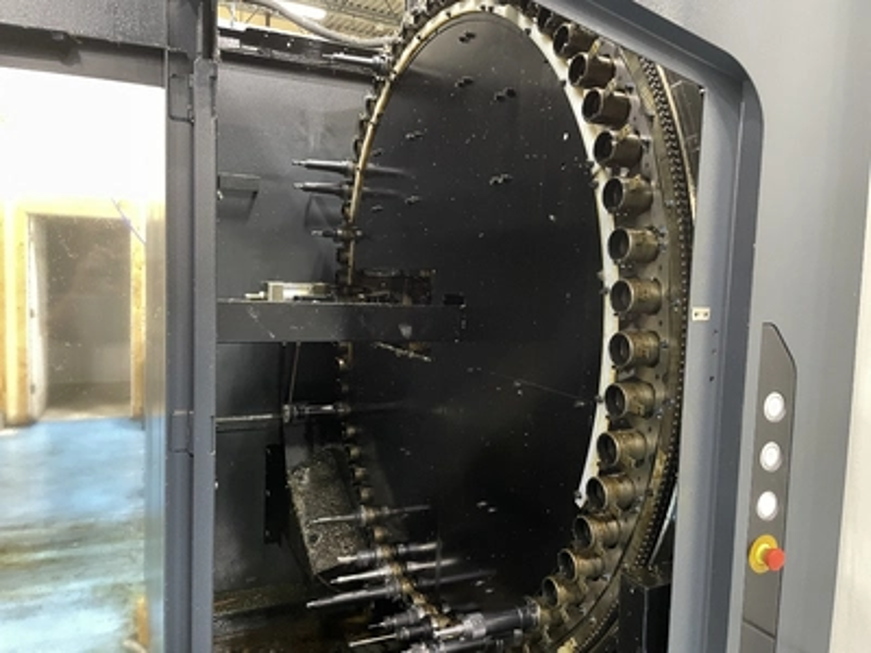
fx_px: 654
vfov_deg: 53.1
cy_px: 326
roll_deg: -2.0
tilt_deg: -3.8
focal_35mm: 26
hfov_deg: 67.3
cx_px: 436
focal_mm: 4.2
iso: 640
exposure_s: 1/40
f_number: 1.6
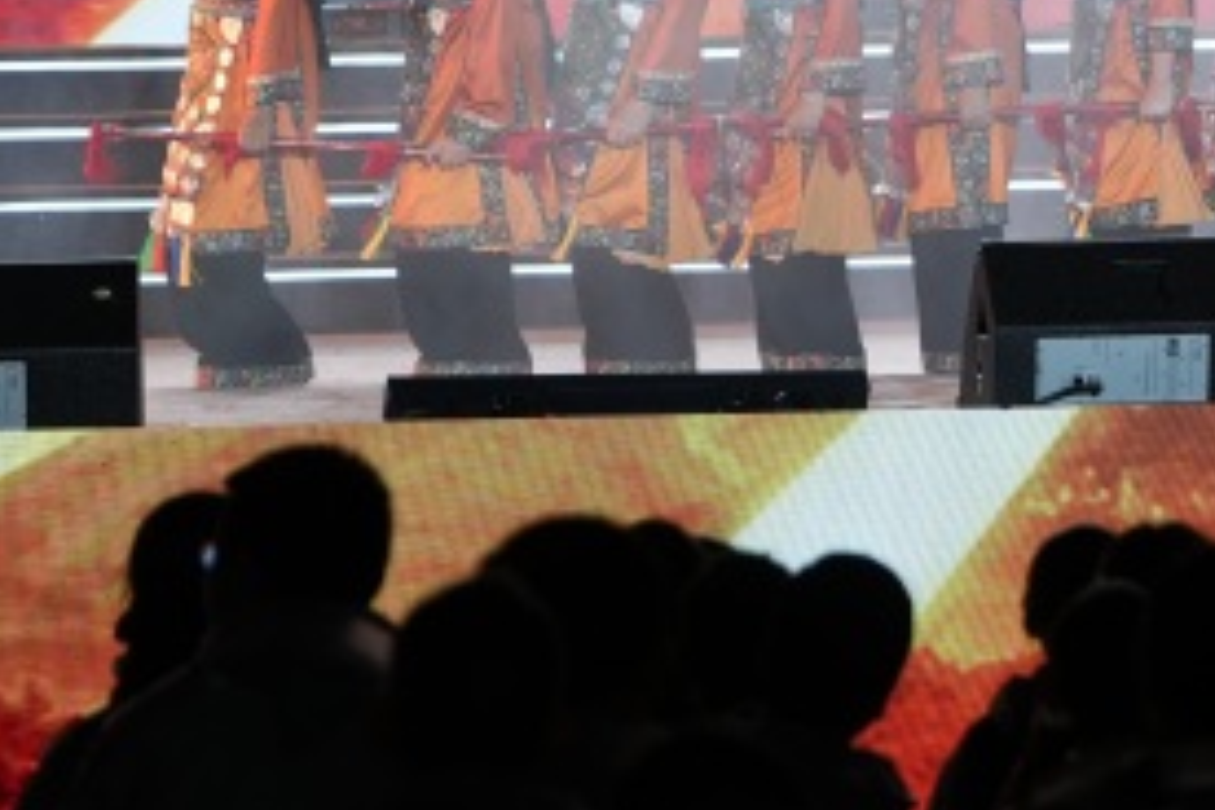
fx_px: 10867
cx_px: 1545
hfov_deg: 6.4
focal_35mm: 322
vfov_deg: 4.3
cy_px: 40
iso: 400
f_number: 4
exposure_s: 1/200
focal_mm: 111
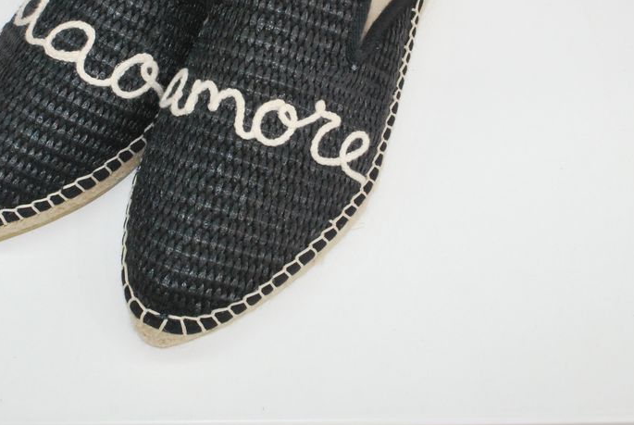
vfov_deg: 19.8
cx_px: 179
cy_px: 73
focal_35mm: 68
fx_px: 1199
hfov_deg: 29.3
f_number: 11
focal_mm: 26
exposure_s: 1/200
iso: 1600
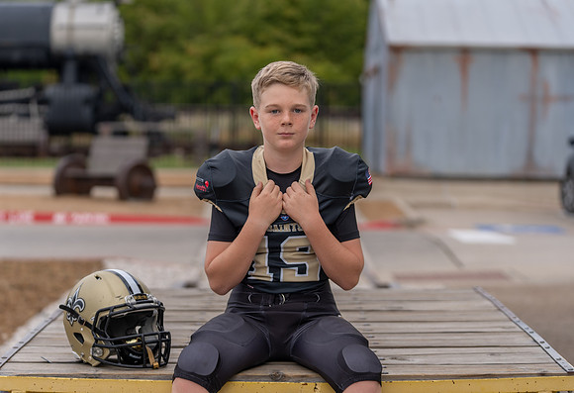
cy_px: 200
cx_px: 286
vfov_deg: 14.3
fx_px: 1563
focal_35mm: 97
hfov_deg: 20.8
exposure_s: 1/500
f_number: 2.8
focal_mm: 89
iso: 100
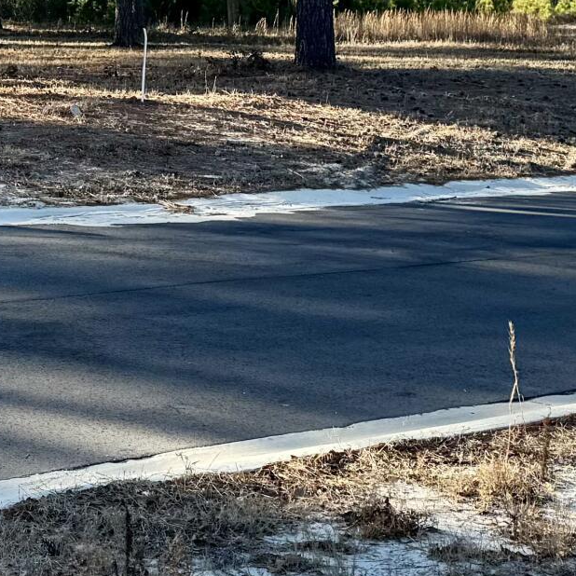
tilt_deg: +1.3
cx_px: -135
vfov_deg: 16.3
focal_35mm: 103
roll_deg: +0.0
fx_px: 1939
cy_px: -78
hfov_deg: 16.2
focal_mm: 6.76
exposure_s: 1/1425
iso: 80
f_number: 1.78
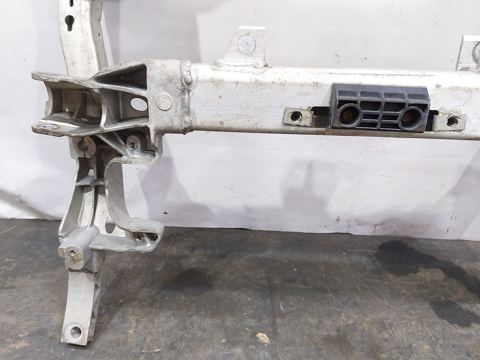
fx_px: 333
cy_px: 180
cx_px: 240
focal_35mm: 24
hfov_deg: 71.6
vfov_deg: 56.8
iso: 250
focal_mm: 5.23
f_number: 1.8
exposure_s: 1/50
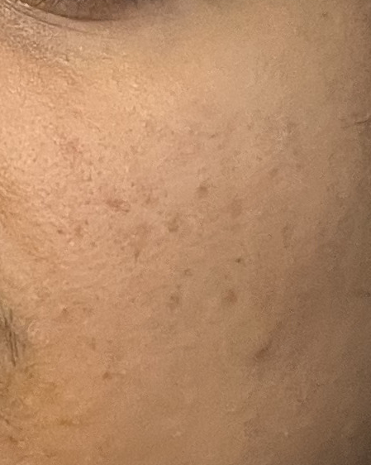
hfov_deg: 9.6
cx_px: 121
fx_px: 2212
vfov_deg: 12.0
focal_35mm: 161
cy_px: 140
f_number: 2.2
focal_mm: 2.71
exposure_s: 1/33
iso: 400
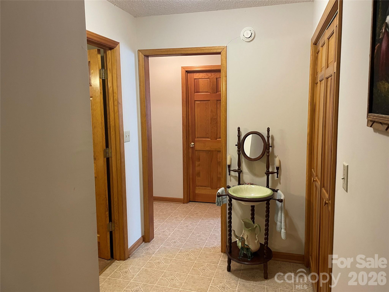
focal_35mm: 26
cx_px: 194
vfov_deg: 53.1
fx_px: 292
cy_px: 146
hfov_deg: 67.3
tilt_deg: -6.5
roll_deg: +0.9
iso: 160
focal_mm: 4.2
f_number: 1.6
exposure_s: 1/60
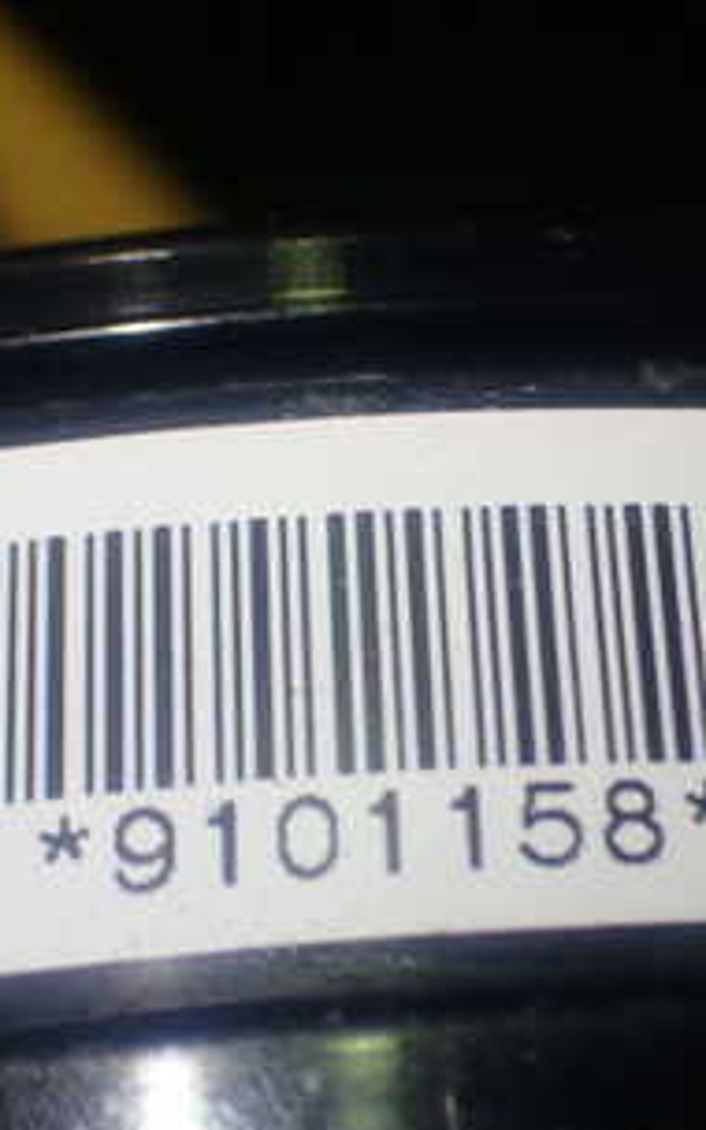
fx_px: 2832
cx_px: 609
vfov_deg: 22.6
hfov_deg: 14.1
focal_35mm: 92
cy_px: 595
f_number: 2.9
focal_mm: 7.84
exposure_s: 1/80
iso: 100
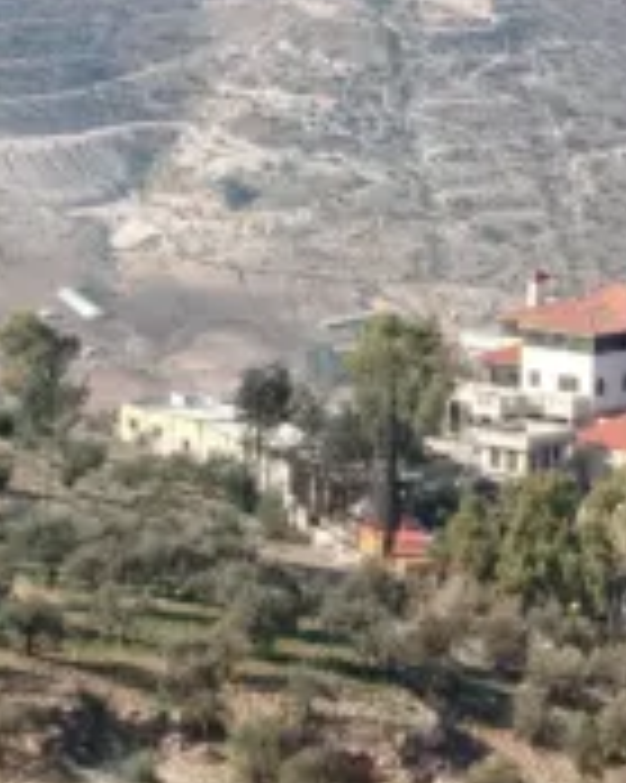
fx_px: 5470
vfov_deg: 8.2
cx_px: 486
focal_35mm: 236
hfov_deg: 6.5
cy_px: 153
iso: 100
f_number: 1.75
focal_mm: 5.25
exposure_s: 1/509
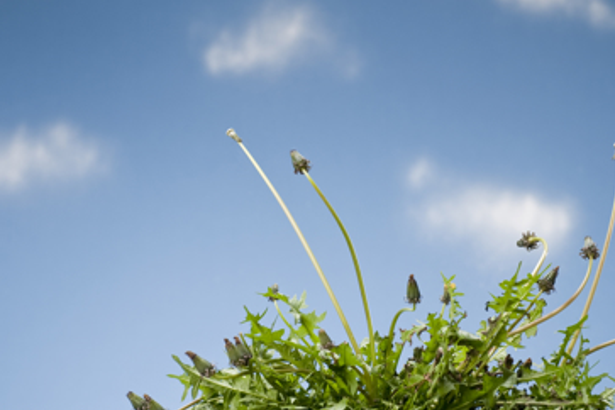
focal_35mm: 113
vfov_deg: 12.1
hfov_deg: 18.1
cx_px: 312
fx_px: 1930
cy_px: 240
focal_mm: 60
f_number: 5.6
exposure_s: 1/180
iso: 100
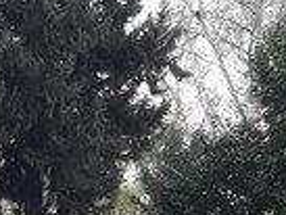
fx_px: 1116
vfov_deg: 9.9
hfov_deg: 13.8
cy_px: 483
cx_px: -138
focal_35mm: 135
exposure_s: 1/100
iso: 80
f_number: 1.9
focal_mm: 3.7
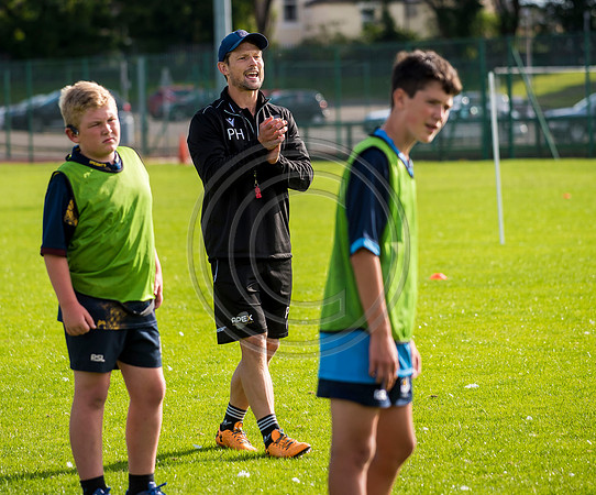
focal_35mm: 232
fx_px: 4160
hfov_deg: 8.2
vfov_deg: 6.8
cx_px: 283
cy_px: 206
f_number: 4
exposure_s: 1/1250
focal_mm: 170
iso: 250
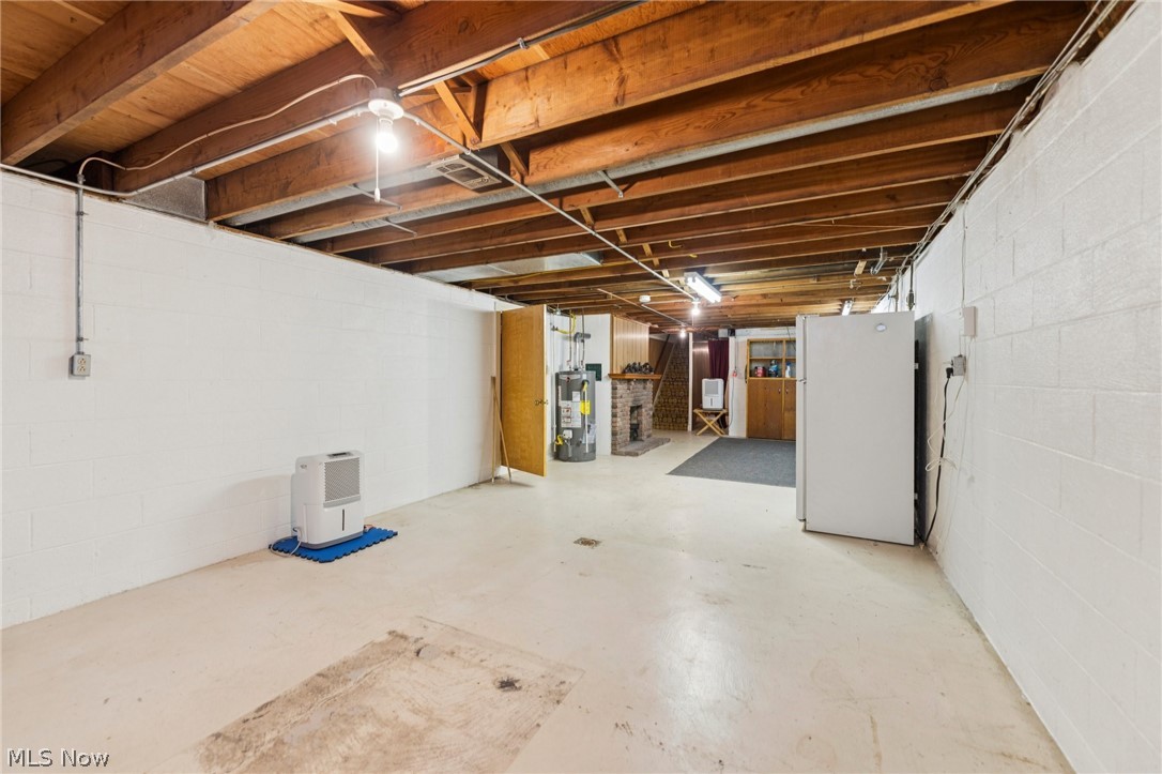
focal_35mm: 14
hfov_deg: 104.3
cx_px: 581
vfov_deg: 81.2
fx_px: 452
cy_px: 387
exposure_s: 1/20
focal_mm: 14
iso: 200
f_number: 2.8
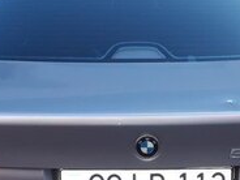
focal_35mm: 97
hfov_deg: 20.2
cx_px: 140
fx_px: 673
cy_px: 232
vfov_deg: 14.6
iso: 64
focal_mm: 3.6
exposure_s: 1/100
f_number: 1.9
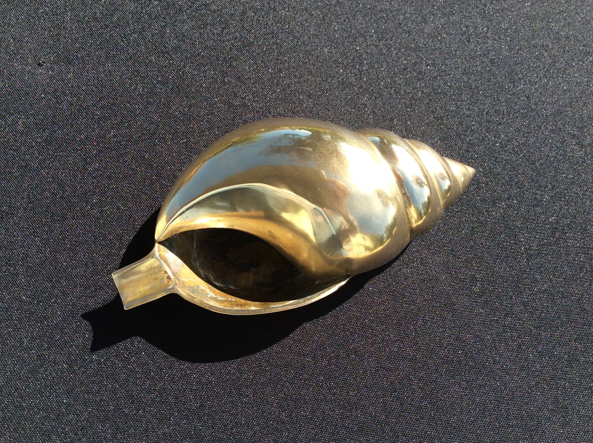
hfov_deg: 56.9
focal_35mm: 32
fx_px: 547
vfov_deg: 44.1
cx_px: 296
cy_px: 222
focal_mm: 3.3
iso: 32
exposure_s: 1/555
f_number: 2.4
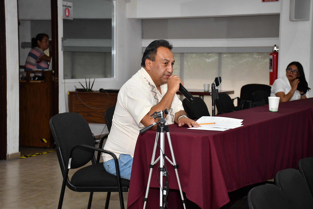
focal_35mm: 72
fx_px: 626
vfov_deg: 18.9
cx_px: 156
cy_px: 104
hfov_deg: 28.1
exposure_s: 1/100
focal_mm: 48
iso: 1250
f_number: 5.6
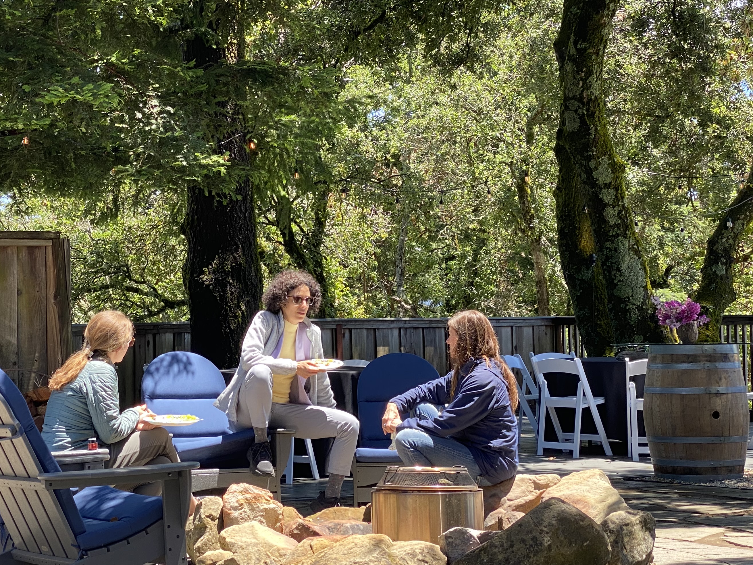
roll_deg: +0.7
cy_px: 236
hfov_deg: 24.2
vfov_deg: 18.4
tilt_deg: +2.3
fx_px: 1740
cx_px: 211
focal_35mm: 80
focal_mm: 6
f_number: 2
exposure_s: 1/169
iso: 20
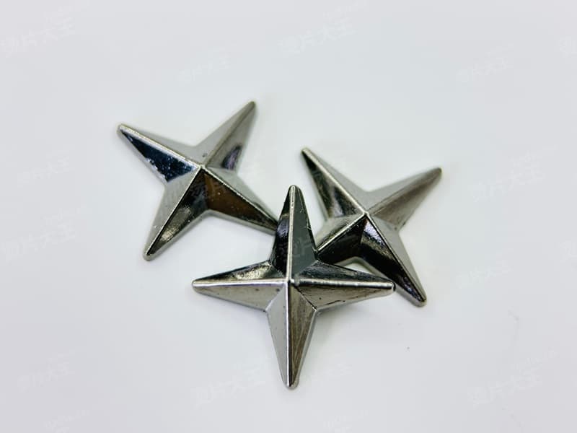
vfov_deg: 30.3
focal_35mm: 48
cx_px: 288
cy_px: 216
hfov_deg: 39.7
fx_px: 800
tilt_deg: -70.8
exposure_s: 1/153
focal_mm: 6.86
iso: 64
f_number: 1.78
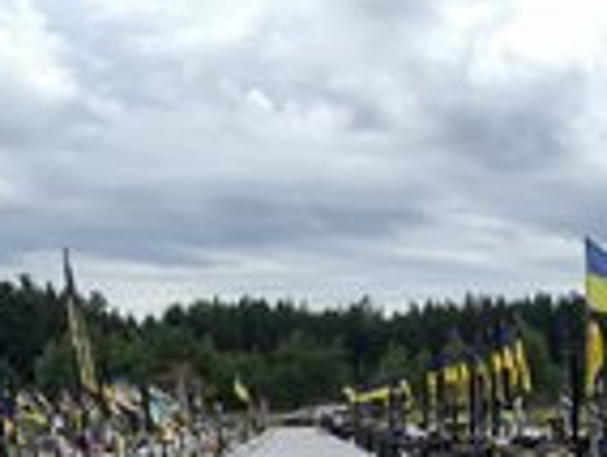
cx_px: 594
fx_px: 1282
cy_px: 615
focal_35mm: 73
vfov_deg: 18.6
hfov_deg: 25.4
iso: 32
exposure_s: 1/2681
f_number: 1.6
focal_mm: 4.2
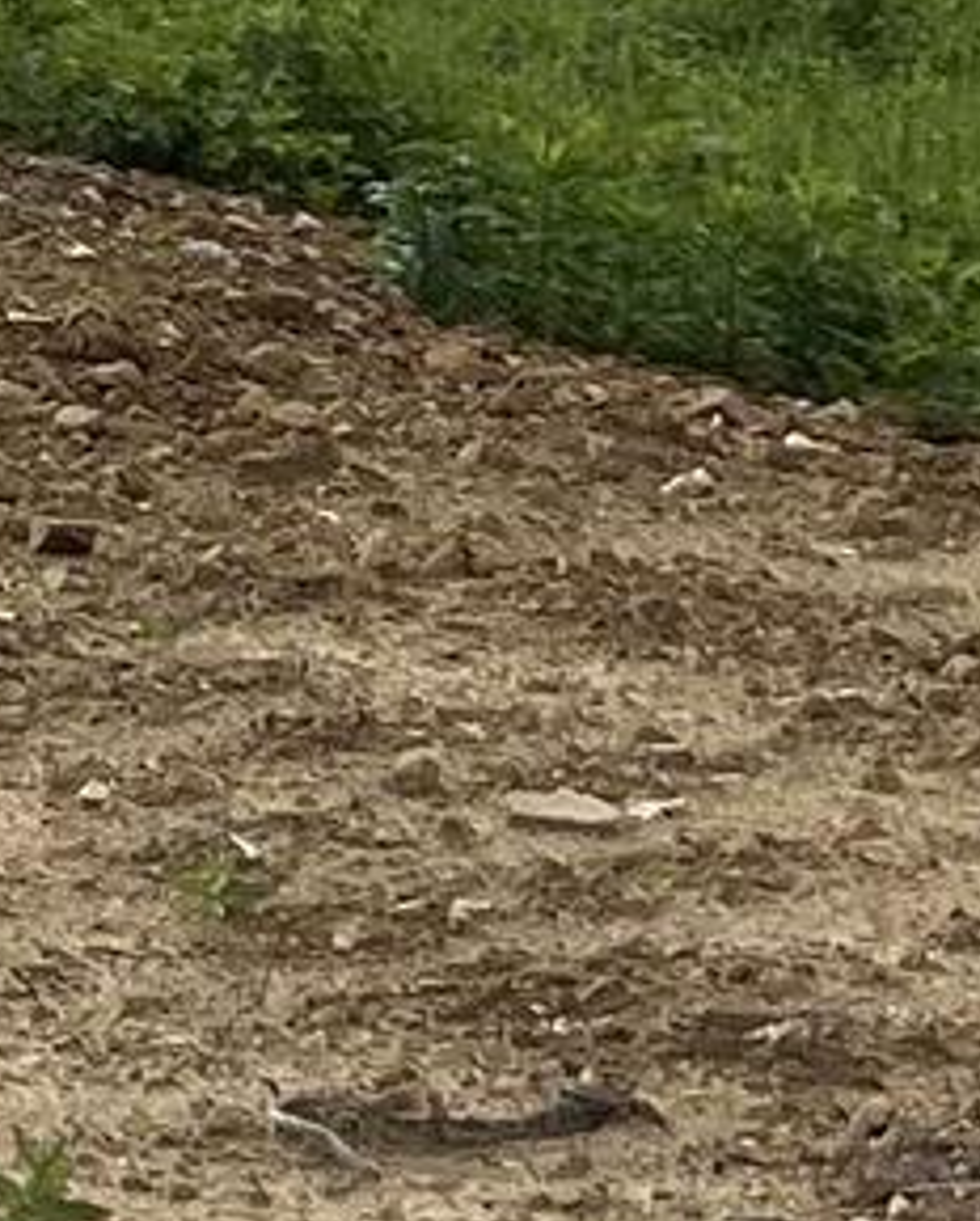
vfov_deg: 9.3
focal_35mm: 202
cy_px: -621
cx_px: -1622
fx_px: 7308
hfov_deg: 7.1
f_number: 1.5
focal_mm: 5.7
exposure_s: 1/4831
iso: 50
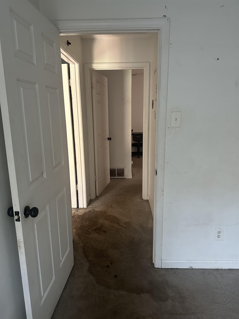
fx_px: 221
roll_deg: +0.1
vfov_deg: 71.6
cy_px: 160
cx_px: 120
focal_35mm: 24
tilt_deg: -13.9
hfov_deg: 56.8
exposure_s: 1/60
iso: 640
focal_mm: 6.86
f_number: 1.78
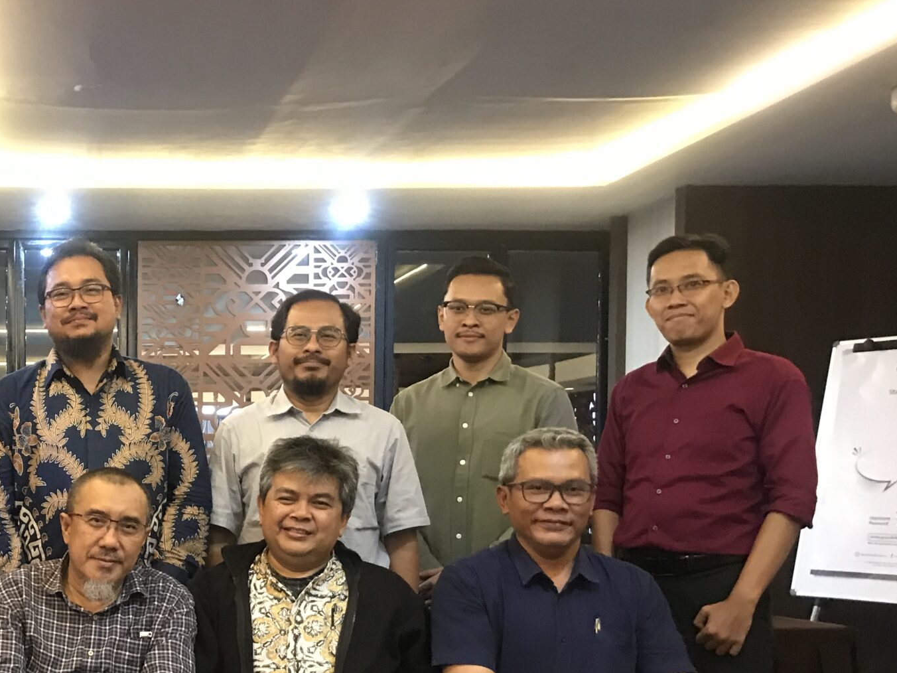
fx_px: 1373
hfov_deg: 33.9
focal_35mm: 53
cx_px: 62
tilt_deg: -2.0
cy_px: 546
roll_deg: -0.3
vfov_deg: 27.0
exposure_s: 1/9
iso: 100
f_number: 1.8
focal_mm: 3.99
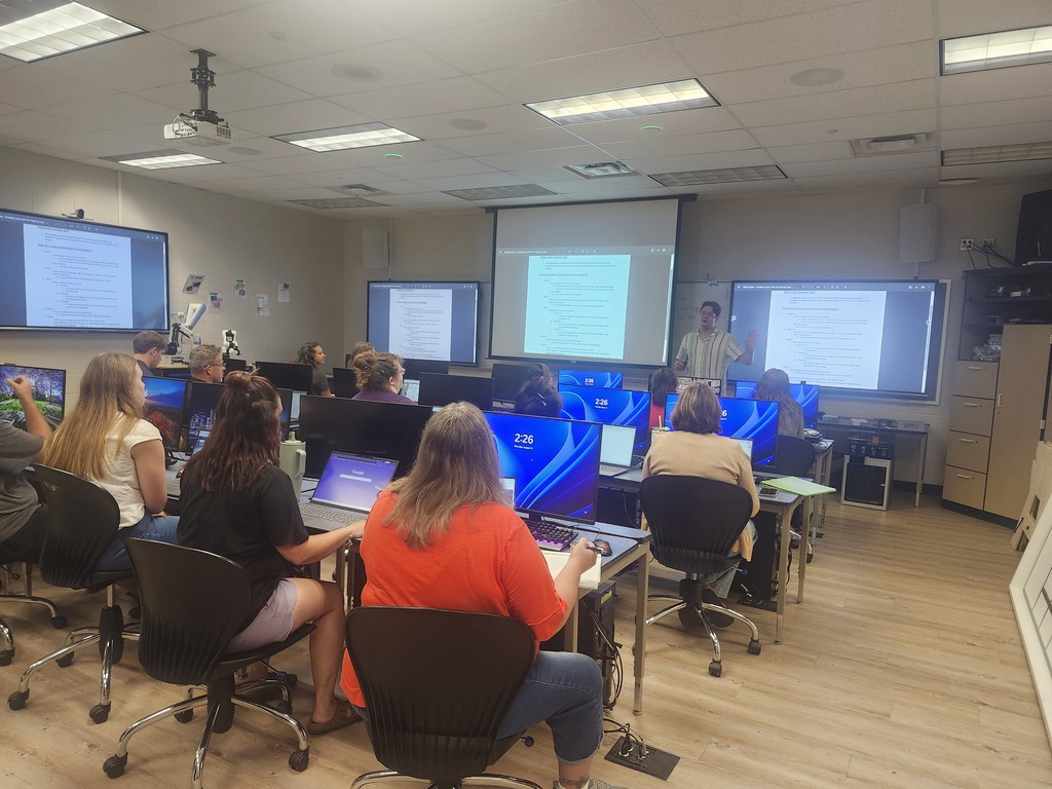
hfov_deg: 73.9
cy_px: 394
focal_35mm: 23
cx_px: 526
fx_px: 699
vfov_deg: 58.9
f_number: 1.8
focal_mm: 5.54
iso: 800
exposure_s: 1/120
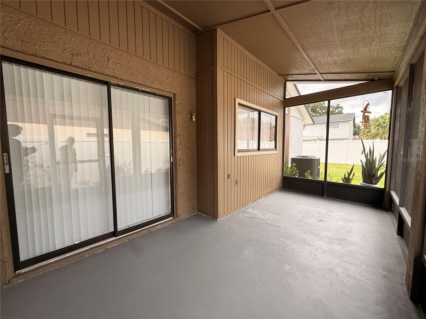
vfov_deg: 85.7
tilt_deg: -3.3
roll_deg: +0.1
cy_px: 160
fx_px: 172
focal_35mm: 14
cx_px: 213
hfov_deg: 102.1
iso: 200
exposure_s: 1/99
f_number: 2.2
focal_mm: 2.22
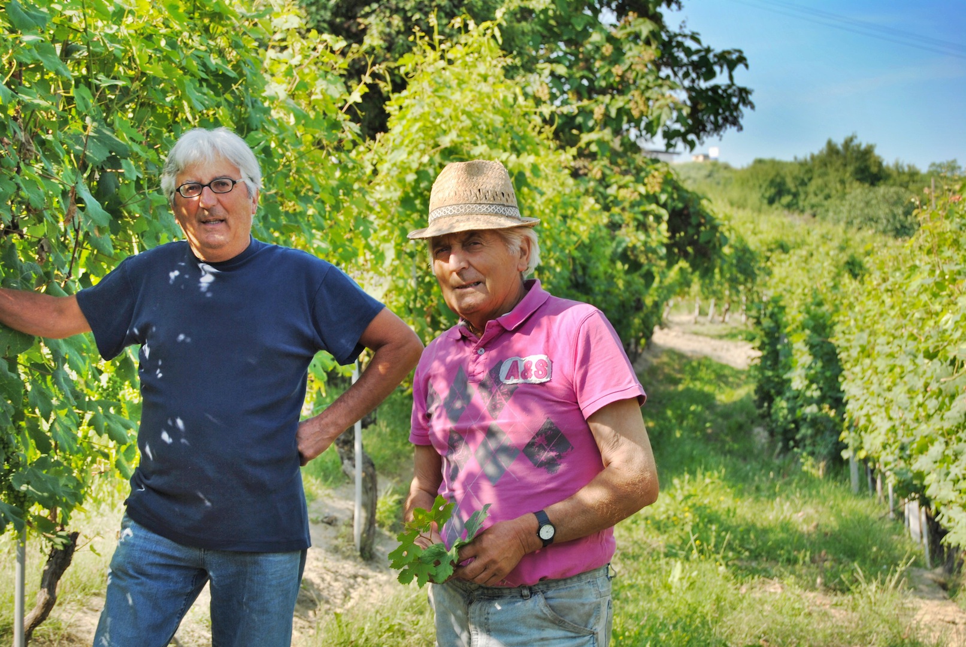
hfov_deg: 24.6
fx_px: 2217
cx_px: 483
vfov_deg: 16.6
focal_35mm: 82
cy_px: 324
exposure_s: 1/160
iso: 100
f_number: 6.3
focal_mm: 55
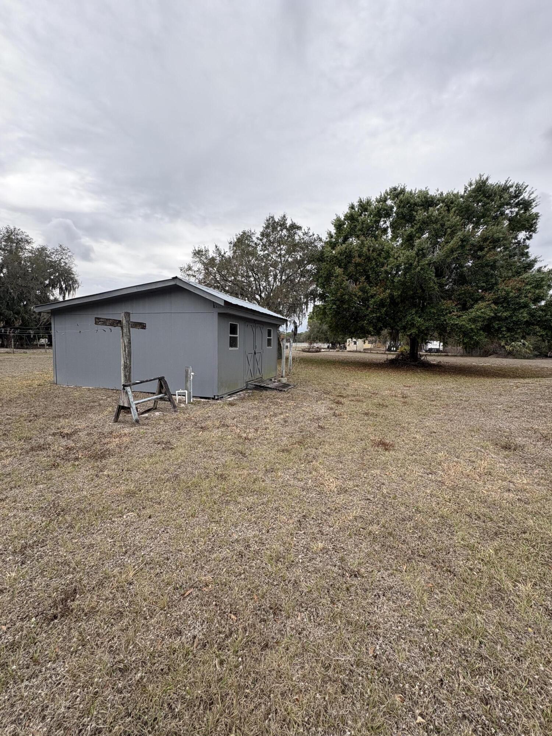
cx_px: 276
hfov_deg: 85.7
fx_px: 298
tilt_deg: -4.7
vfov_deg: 102.1
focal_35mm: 14
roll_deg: -0.9
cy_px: 368
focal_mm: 2.22
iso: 64
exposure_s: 1/544
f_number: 2.2
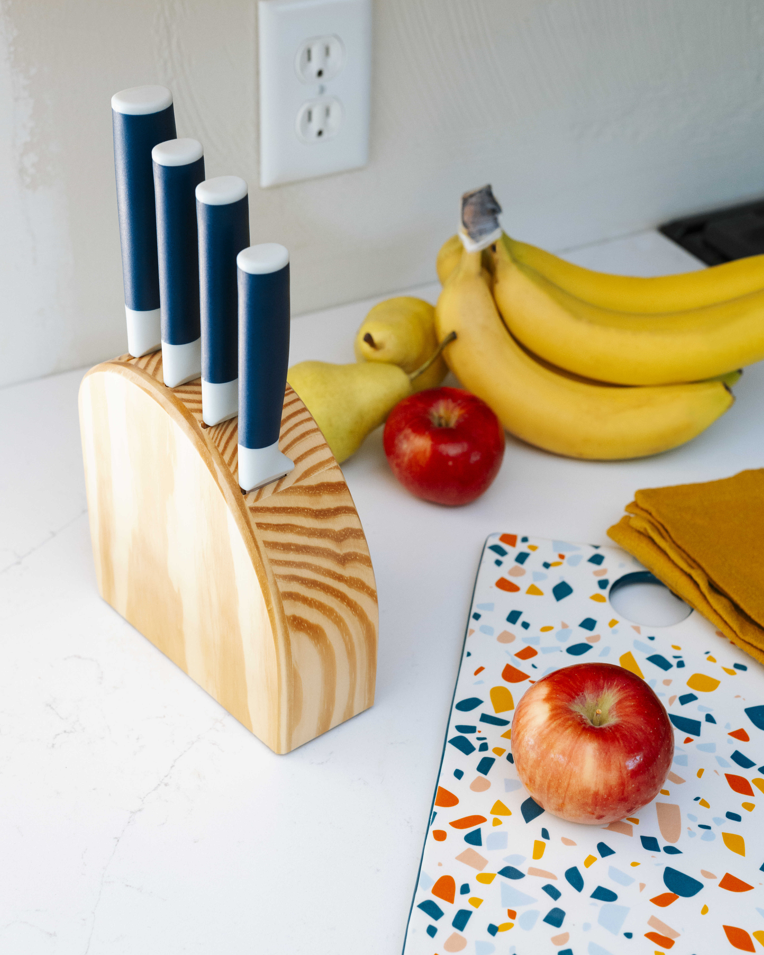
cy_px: 464
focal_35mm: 57
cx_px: 386
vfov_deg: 33.0
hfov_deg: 26.7
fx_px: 1611
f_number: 5.6
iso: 1250
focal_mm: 50
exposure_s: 1/50
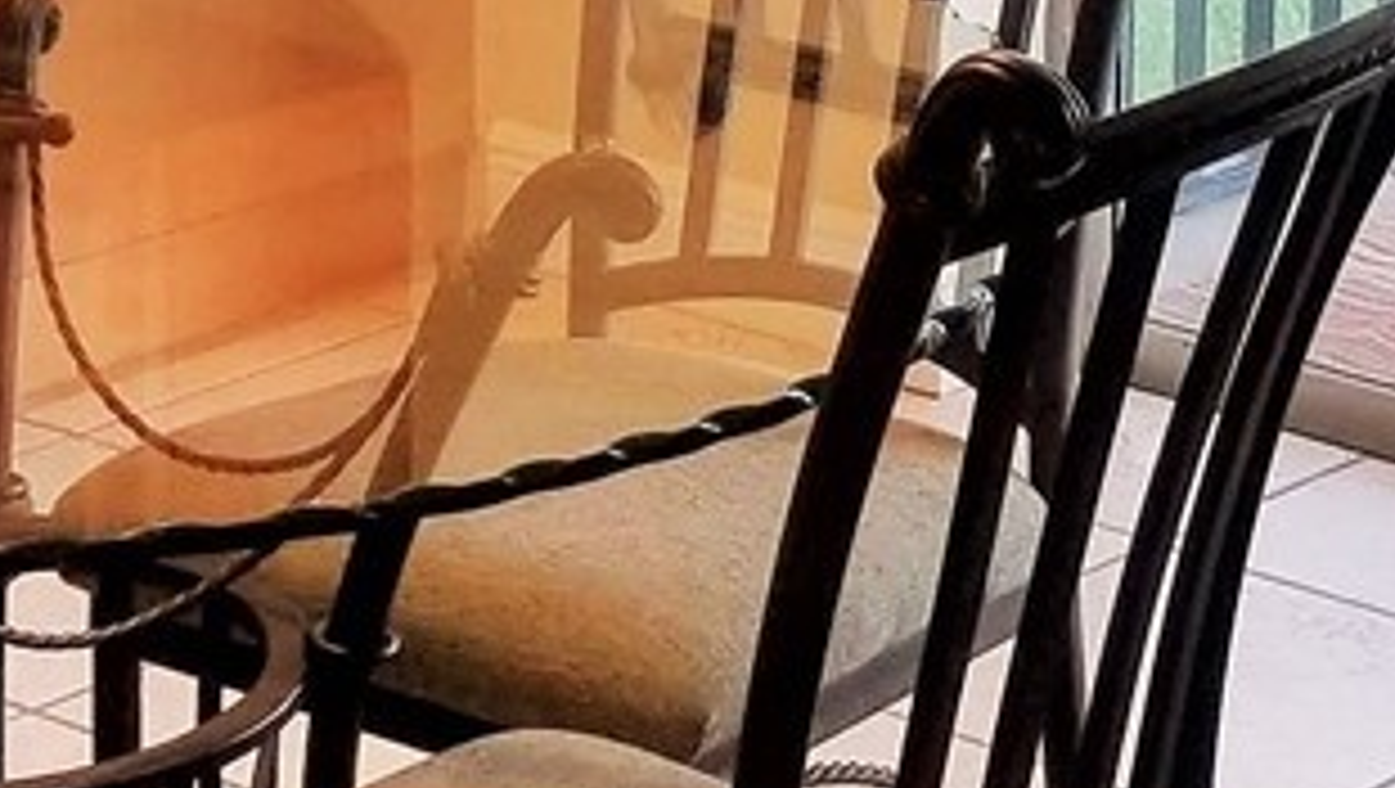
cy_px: -477
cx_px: 896
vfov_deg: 8.1
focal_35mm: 146
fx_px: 5405
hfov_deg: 14.7
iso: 100
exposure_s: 1/60
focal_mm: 4.25
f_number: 1.7
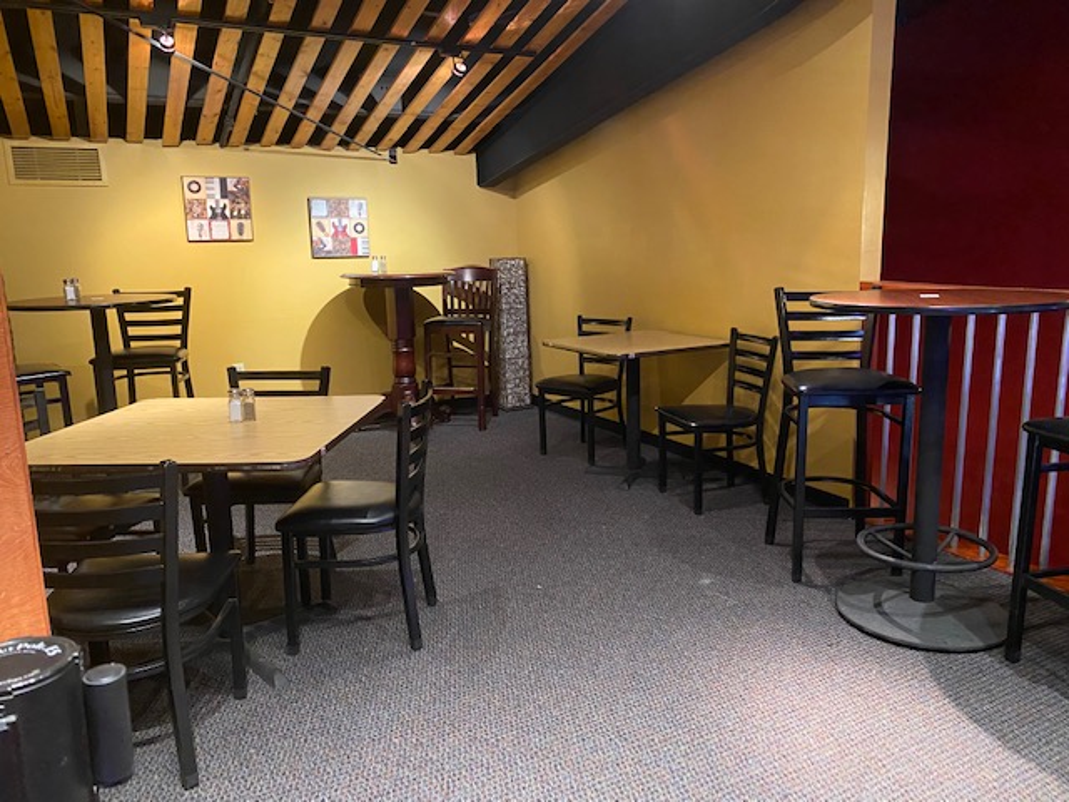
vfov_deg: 53.1
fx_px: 803
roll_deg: +1.0
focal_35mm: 26
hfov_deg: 67.3
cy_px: 401
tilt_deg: -10.3
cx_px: 534
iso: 640
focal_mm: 4.25
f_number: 1.8
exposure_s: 1/30
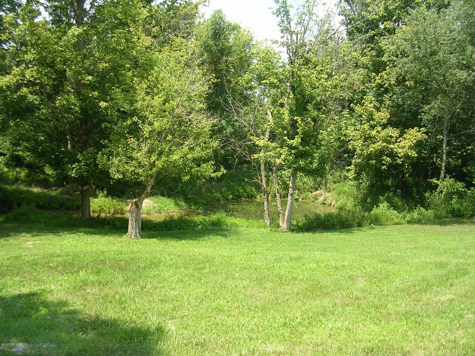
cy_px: 178
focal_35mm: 38
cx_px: 238
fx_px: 521
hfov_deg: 49.0
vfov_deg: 37.7
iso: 50
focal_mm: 5.8
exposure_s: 1/361
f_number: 2.8
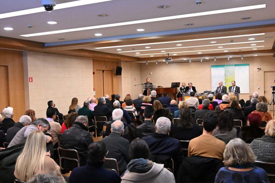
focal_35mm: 36
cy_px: 92
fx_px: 275
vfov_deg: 36.8
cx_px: 138
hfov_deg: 53.1
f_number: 5.6
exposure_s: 1/200
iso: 9000
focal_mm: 24
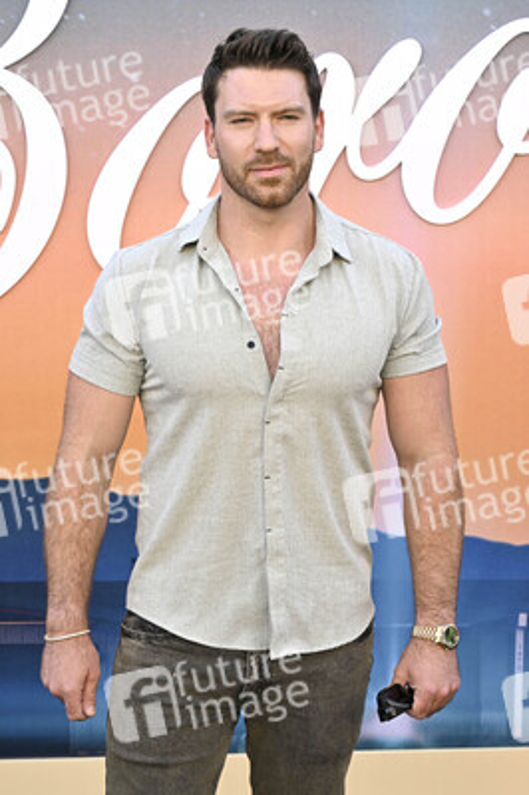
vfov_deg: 29.3
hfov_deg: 19.7
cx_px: 264
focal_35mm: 69
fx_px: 1523
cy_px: 398
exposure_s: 1/320
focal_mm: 69
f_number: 7.1
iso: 500
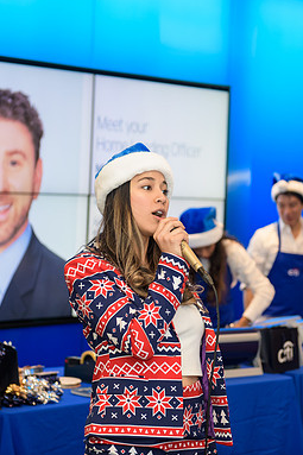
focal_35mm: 100
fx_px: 1264
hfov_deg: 13.7
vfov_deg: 20.4
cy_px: 226
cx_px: 164
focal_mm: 66
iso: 400
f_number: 3.2
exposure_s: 1/125
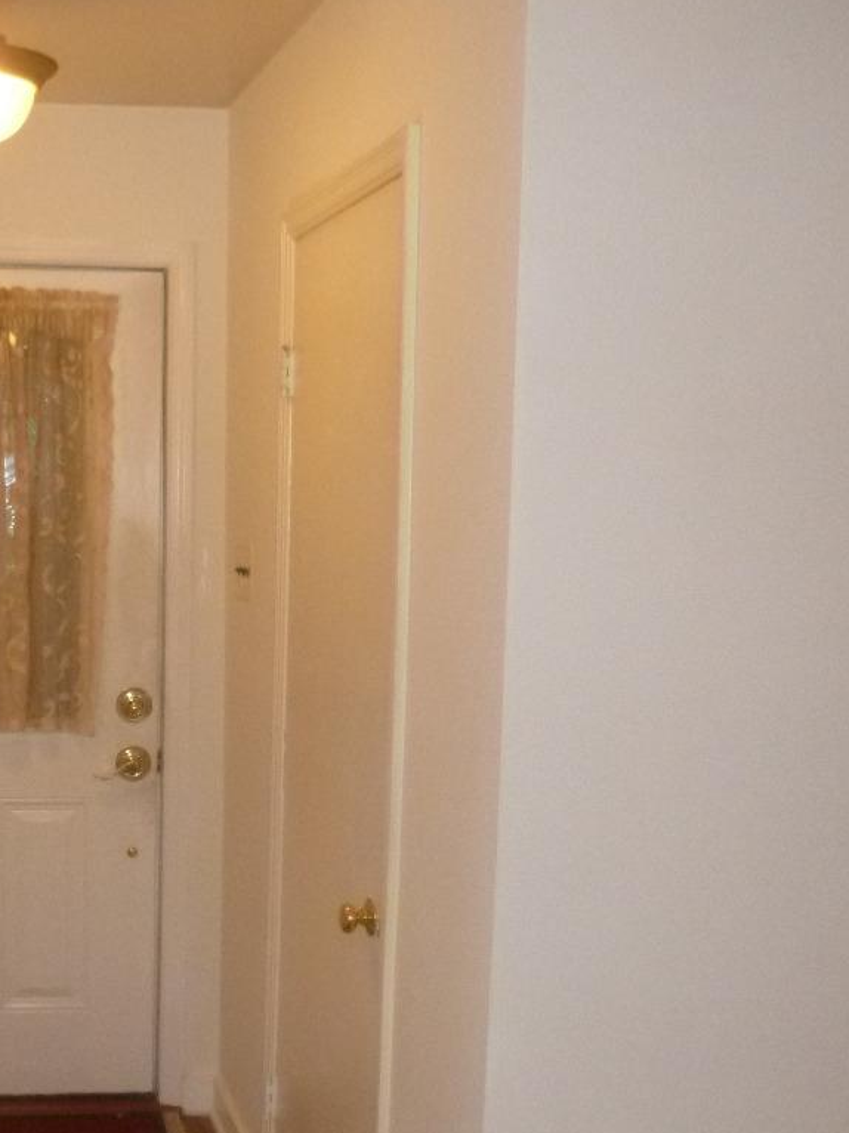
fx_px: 1538
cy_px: 735
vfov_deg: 40.1
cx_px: 142
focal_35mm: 47
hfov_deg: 30.0
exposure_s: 1/60
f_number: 3.1
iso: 400
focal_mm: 4.5
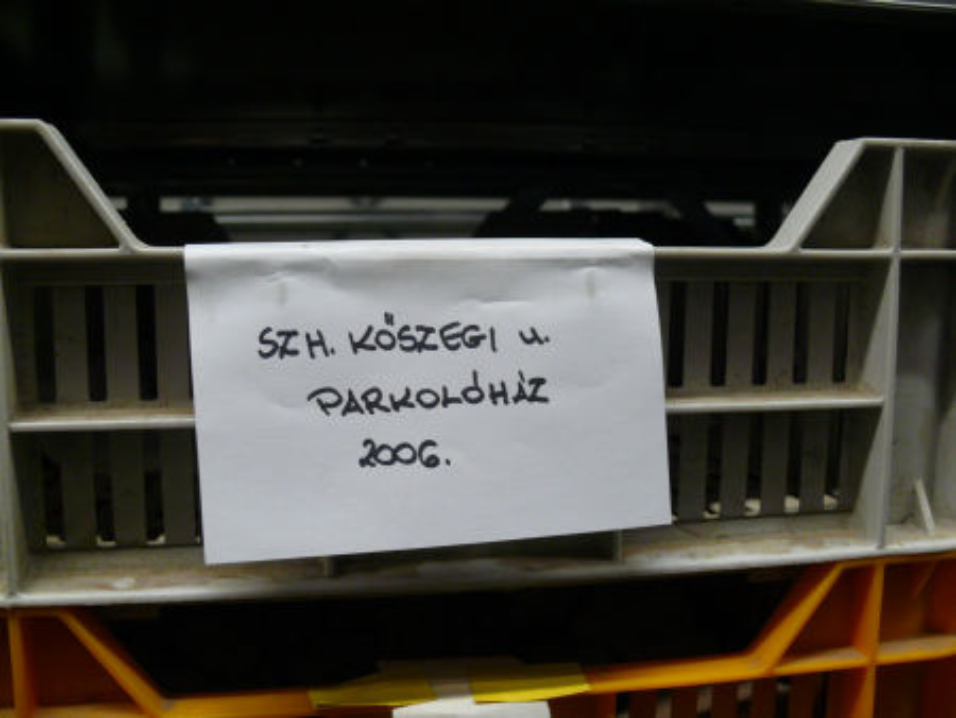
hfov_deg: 52.6
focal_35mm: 35
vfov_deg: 40.7
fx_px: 967
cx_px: 478
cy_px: 359
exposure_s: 1/30
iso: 320
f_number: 2.8
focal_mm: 7.4
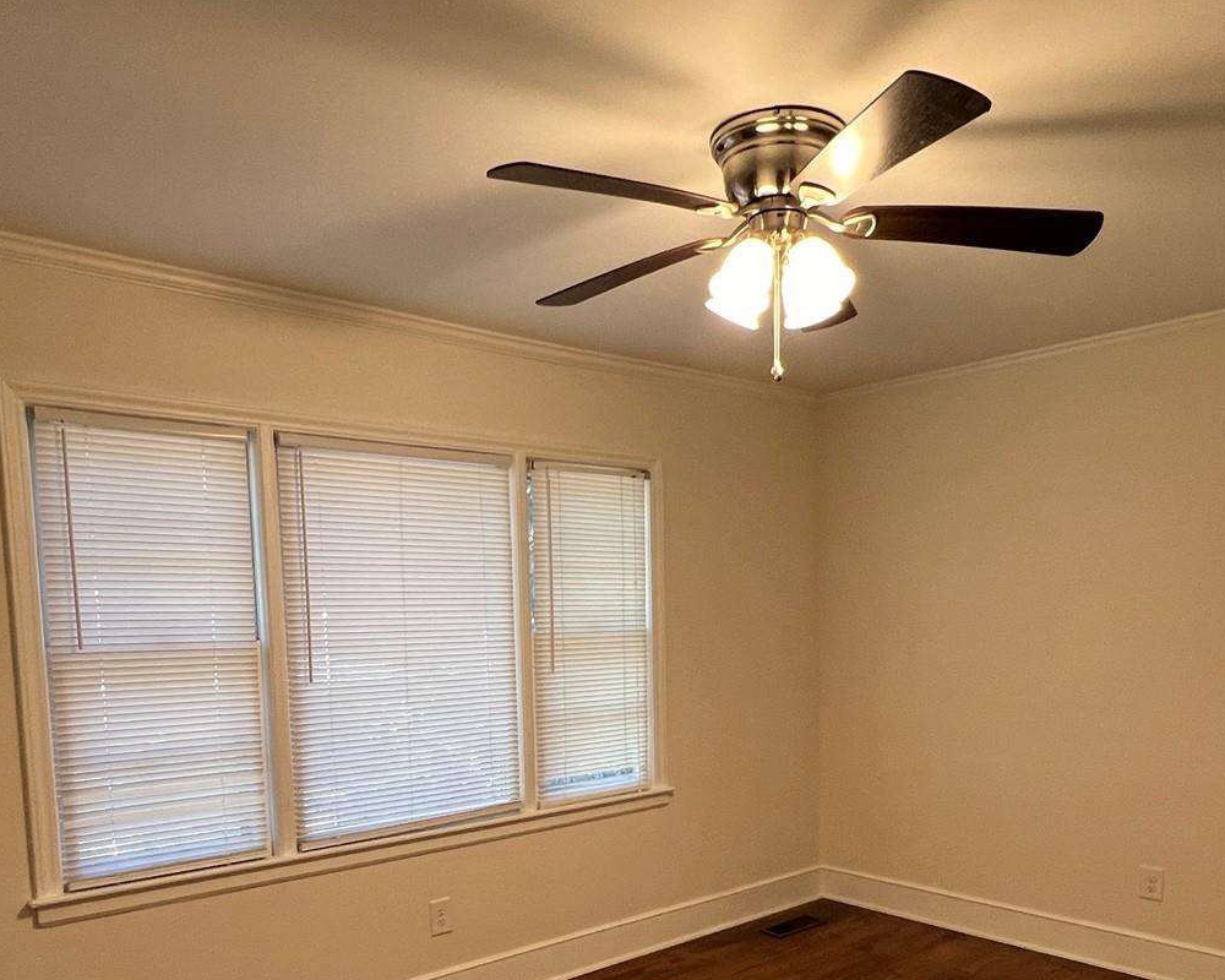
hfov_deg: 66.0
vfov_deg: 52.8
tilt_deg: -6.6
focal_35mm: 26
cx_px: 624
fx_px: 943
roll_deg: +0.1
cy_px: 718
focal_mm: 1.57
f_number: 1.8
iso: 160
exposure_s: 1/60
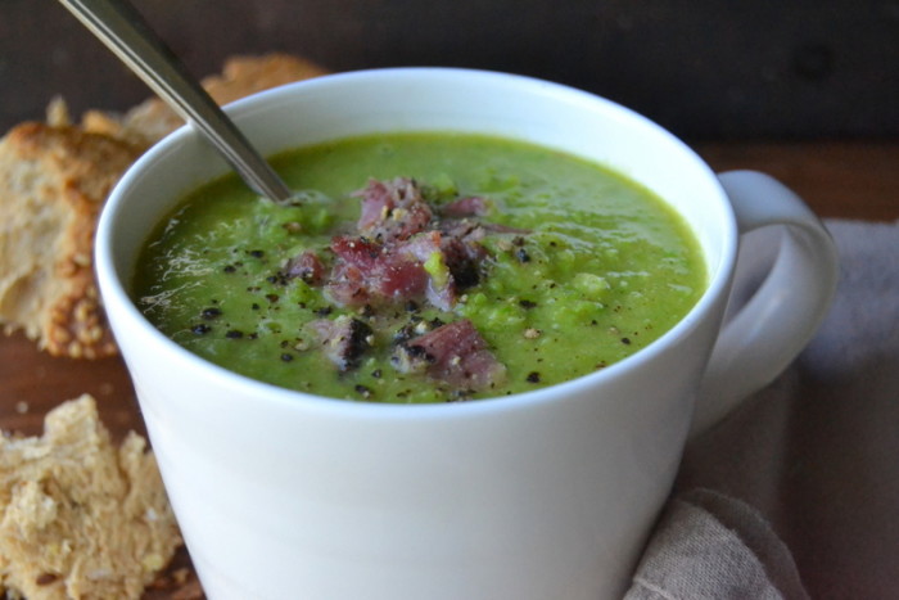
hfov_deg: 31.9
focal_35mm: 63
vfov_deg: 21.6
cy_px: 300
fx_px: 1573
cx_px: 450
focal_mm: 42
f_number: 5
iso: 3200
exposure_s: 1/500
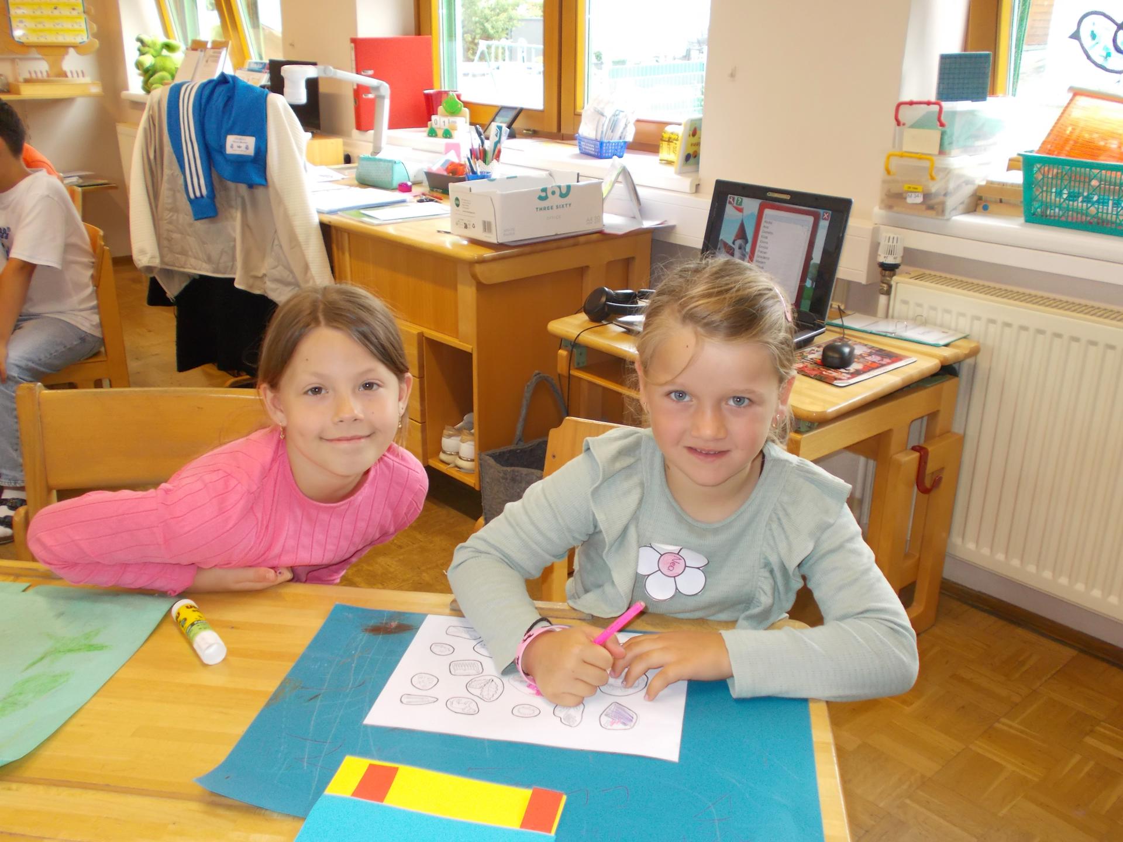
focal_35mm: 34
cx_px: 562
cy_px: 421
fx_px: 1103
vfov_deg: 41.8
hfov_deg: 54.0
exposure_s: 1/25
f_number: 3.6
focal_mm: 6
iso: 200
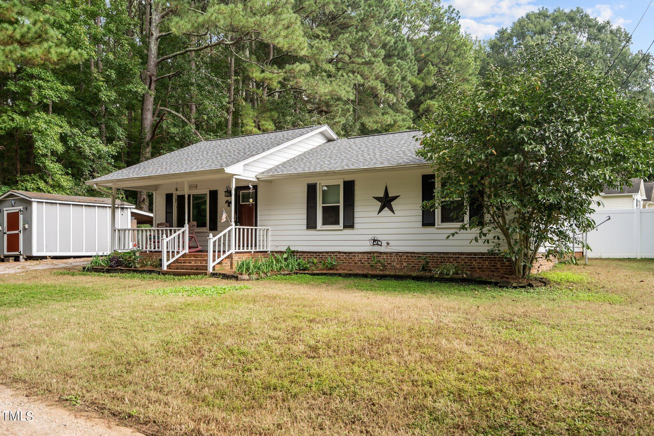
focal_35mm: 30
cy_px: 218
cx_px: 327
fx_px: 545
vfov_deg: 43.6
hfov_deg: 61.9
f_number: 4
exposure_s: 1/200
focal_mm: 30
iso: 250
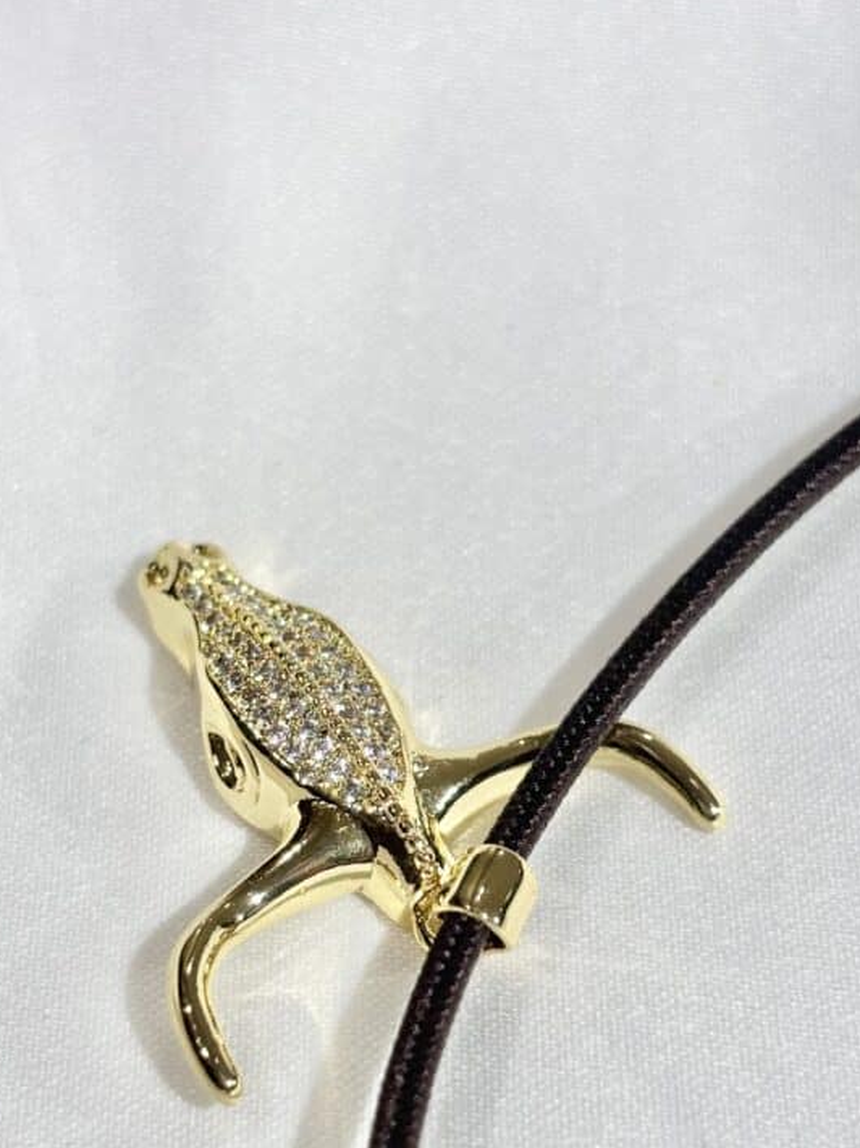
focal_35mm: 75
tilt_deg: -52.1
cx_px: 415
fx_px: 2486
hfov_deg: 19.6
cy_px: 737
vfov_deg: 25.9
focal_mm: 5.96
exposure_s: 1/270
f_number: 1.6
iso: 32
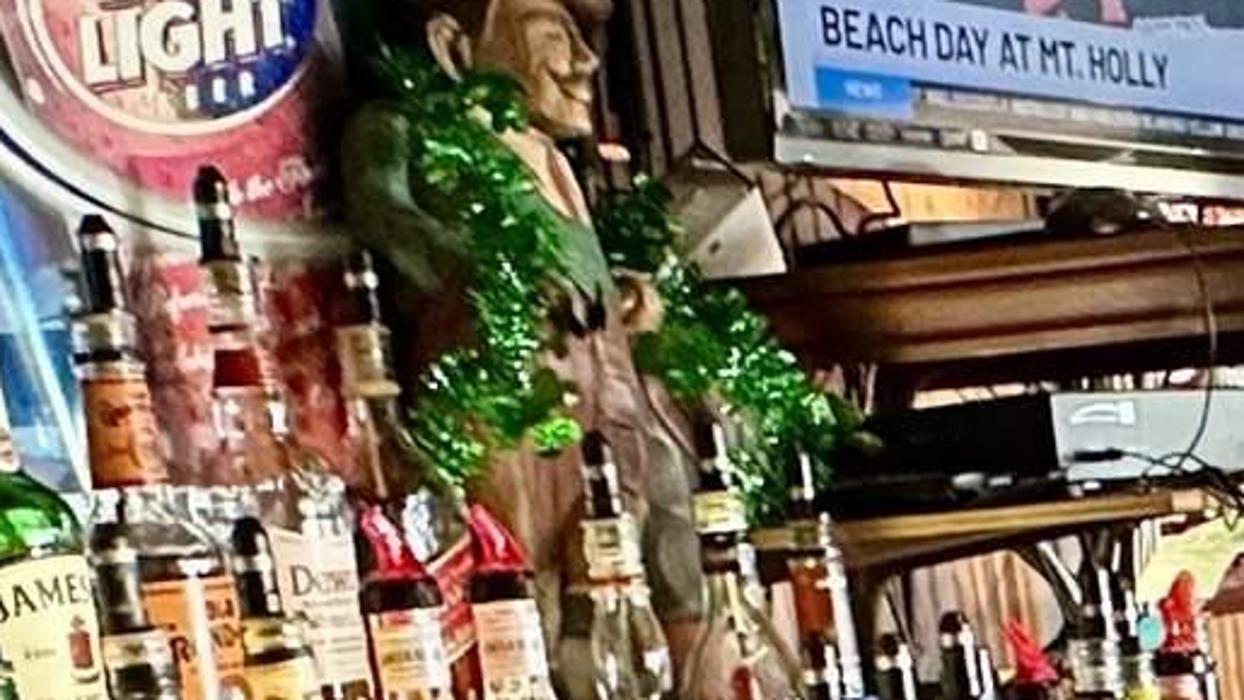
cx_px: 1597
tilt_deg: -11.8
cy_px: 1142
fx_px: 3002
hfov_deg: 21.3
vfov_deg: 12.5
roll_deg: +5.0
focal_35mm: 91
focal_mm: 2.22
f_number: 2.2
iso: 1000
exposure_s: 1/60
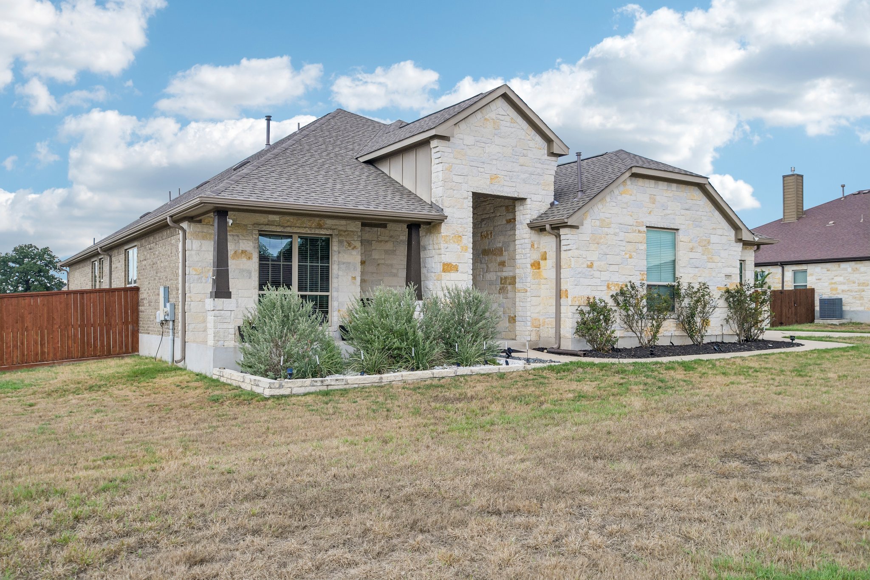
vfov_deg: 43.6
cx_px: 435
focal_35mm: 30
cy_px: 290
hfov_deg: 61.9
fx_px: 725
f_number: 8
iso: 400
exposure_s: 1/500
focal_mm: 20
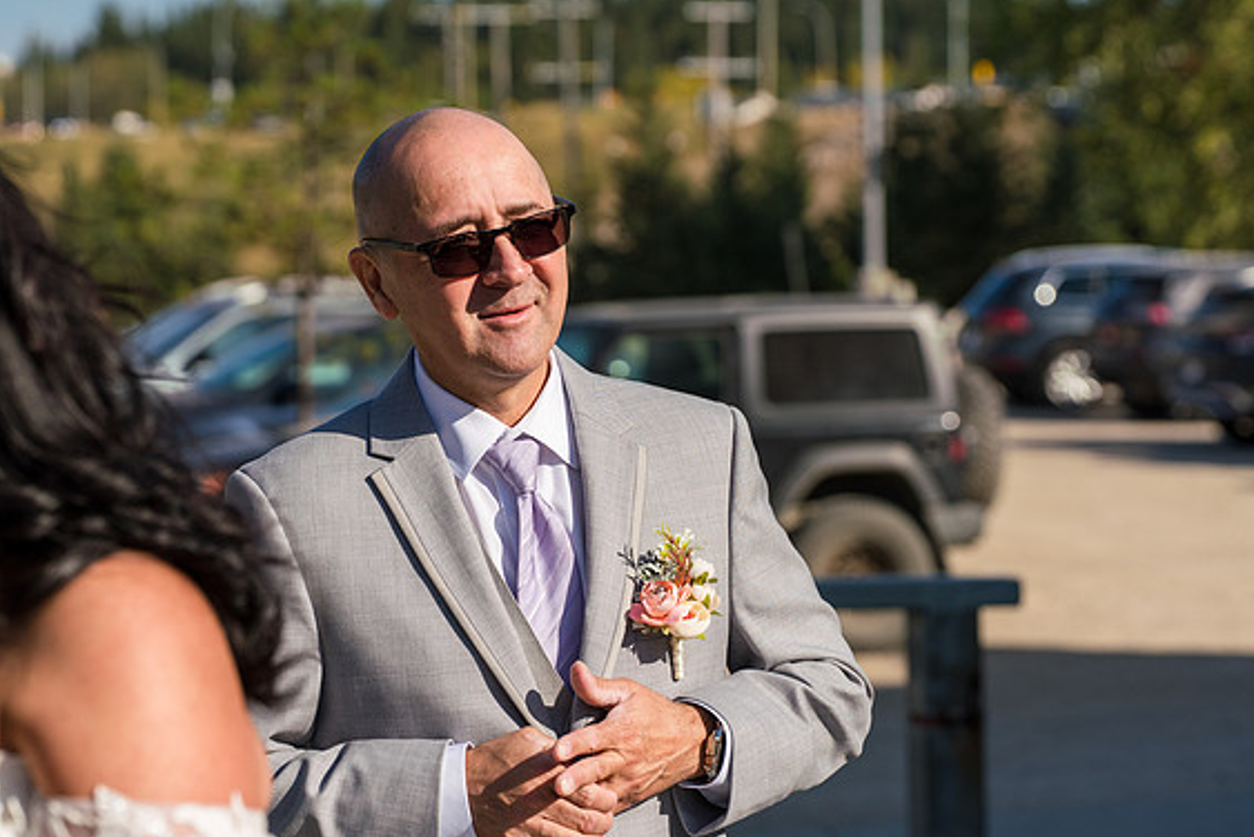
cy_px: 415
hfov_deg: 15.7
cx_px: 482
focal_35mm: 130
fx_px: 4530
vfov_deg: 10.6
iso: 250
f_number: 5
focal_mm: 101
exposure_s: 1/1600
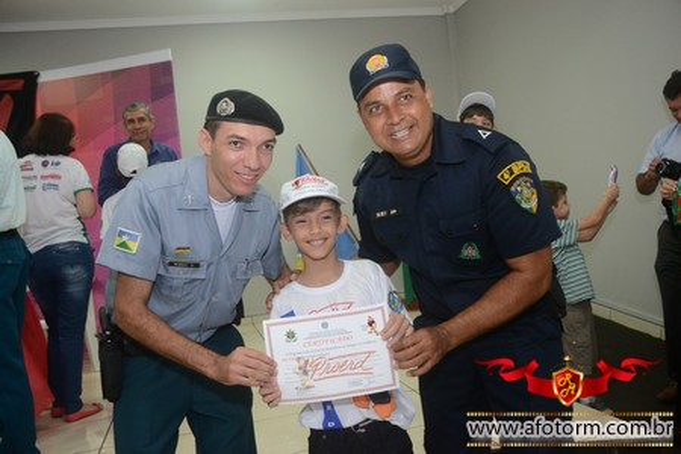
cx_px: 340
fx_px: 624
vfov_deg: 40.0
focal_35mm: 33
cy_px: 227
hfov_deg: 57.2
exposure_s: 1/100
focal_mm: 22
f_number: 3.8
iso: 1600
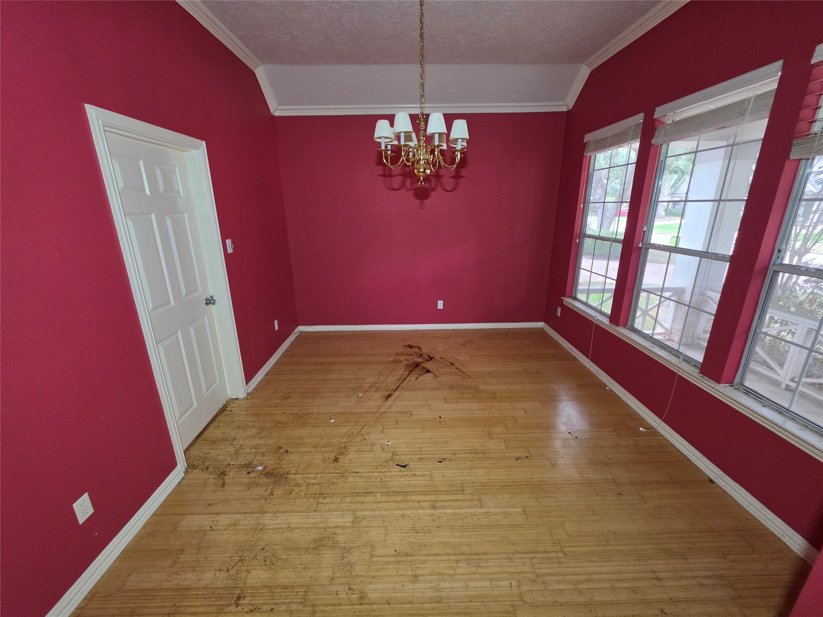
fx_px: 309
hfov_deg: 106.2
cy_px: 308
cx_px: 412
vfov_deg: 89.9
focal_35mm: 13
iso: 250
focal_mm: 2.2
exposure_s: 1/60
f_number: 1.9
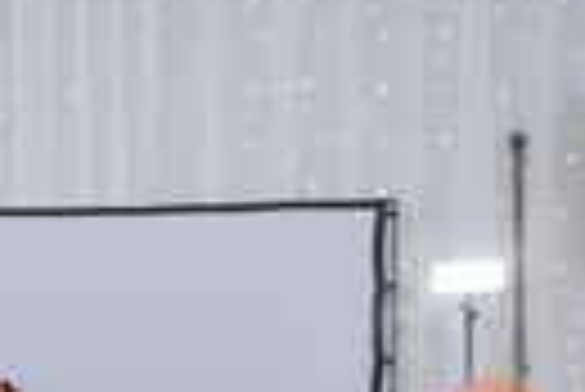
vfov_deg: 7.9
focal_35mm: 170
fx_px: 2766
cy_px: 660
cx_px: -72
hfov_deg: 11.9
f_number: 4.5
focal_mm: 38
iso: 500
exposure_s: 1/160
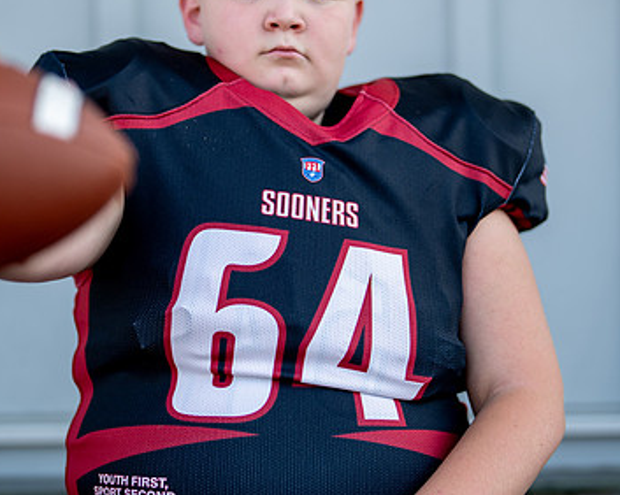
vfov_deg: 16.5
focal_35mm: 93
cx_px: 292
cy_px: 152
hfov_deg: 20.6
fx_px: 1706
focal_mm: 50
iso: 100
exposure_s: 1/2000
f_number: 1.2
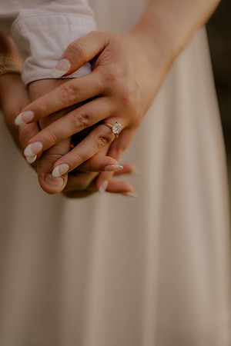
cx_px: 116
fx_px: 481
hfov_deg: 27.0
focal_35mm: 50
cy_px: 173
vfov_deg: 39.6
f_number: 2.2
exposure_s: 1/500
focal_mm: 50
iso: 200
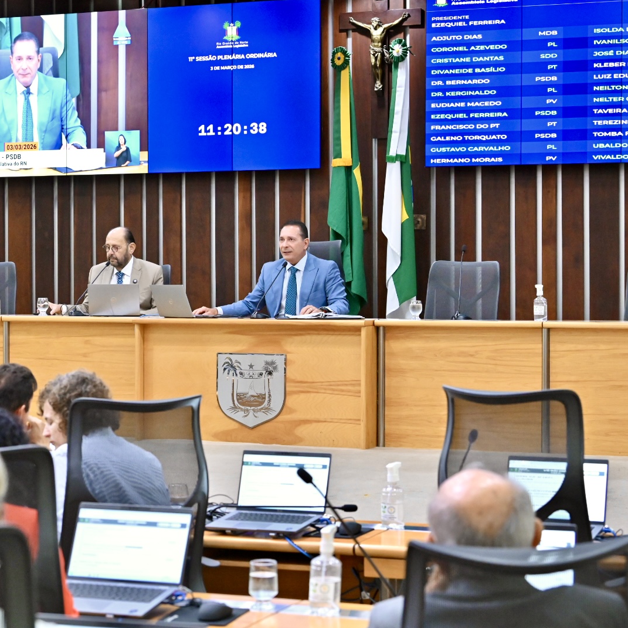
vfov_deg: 19.3
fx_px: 1847
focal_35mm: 90
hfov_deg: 19.3
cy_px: 314
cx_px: 259
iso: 5000
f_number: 5
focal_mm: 70
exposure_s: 1/200
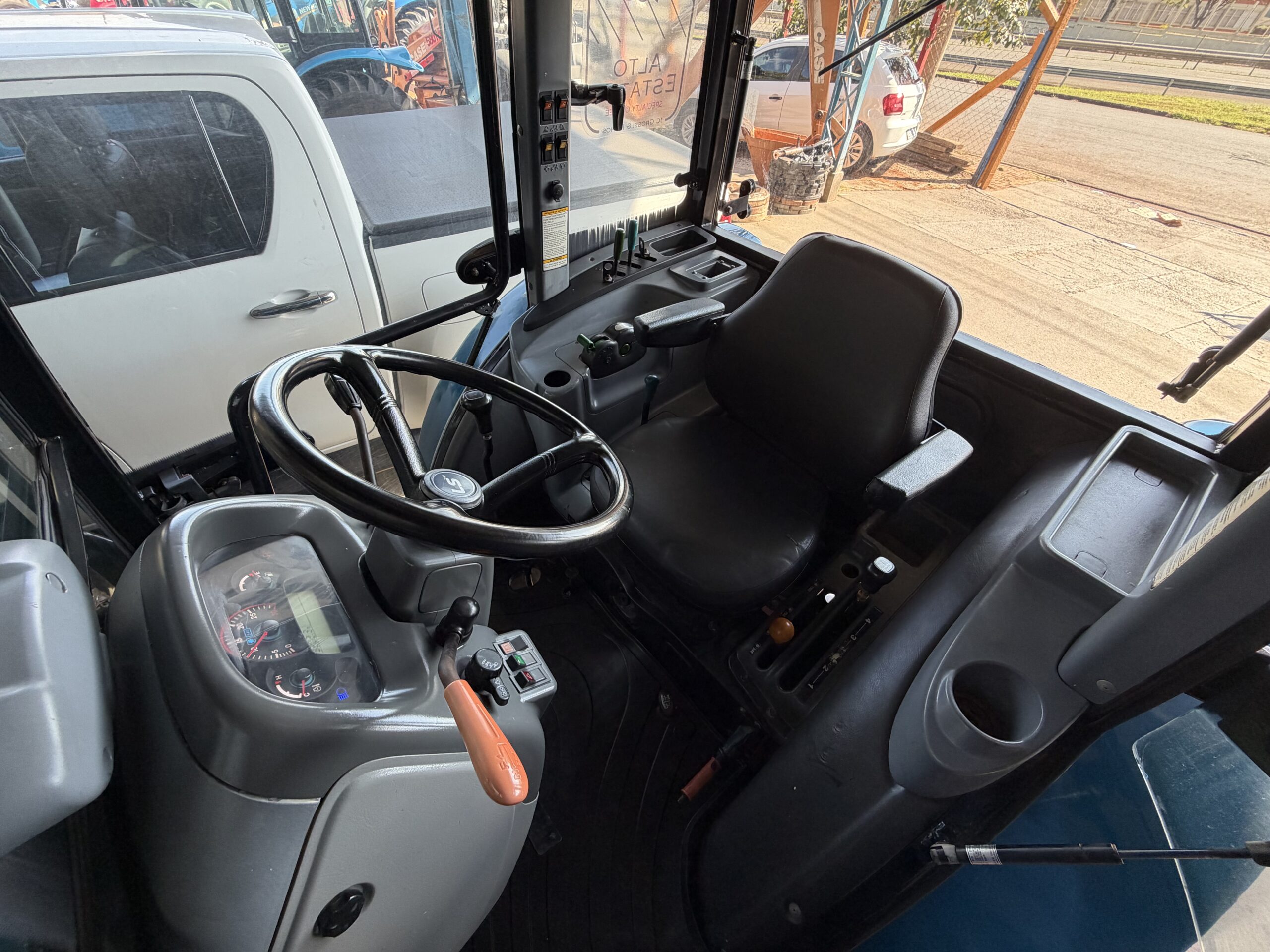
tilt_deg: -47.2
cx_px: 635
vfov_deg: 85.7
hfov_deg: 102.1
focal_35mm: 14
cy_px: 476
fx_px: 514
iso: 100
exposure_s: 1/121
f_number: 2.2
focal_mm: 2.22
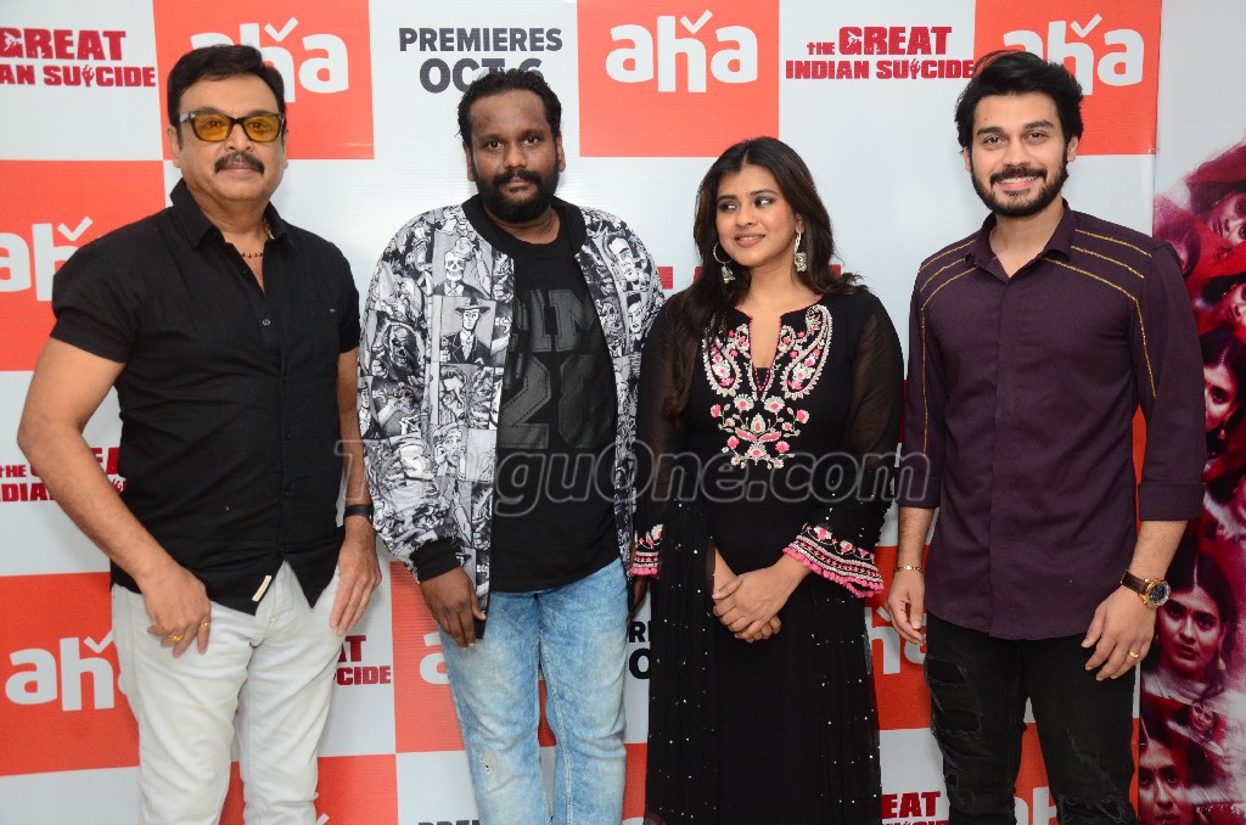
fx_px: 1295
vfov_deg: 35.3
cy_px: 412
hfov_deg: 51.4
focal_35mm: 38
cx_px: 623
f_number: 5
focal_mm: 25
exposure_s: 1/125
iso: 1250
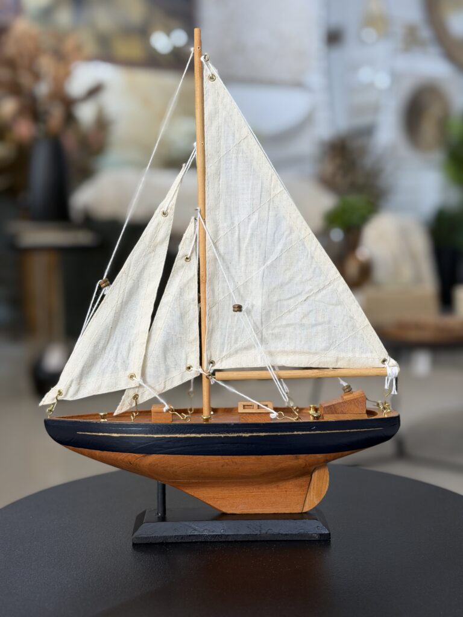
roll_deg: -0.1
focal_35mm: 48
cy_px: 308
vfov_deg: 39.7
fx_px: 856
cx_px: 232
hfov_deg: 30.3
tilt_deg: -5.8
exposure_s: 1/120
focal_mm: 6.76
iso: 80
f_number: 1.78
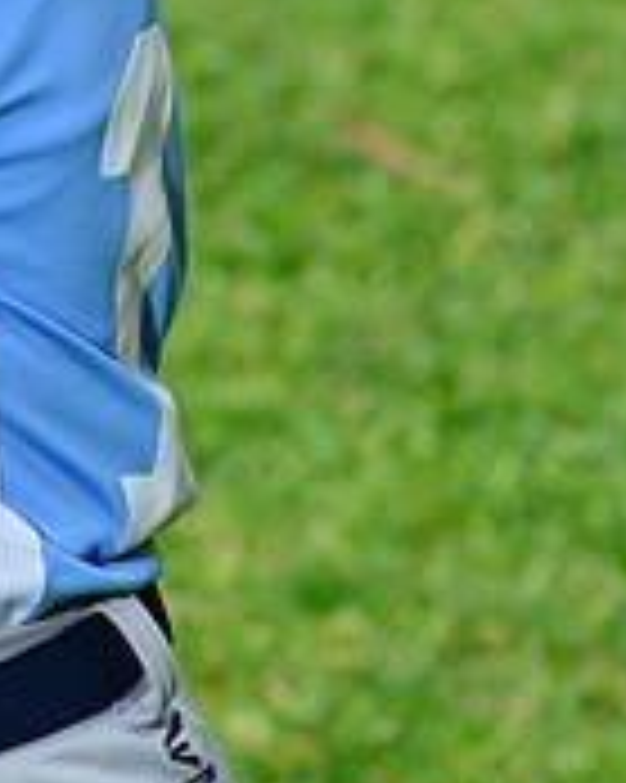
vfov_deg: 3.3
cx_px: -110
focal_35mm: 580
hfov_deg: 2.7
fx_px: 13444
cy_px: -230
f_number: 10
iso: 160
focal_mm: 185
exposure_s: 1/200
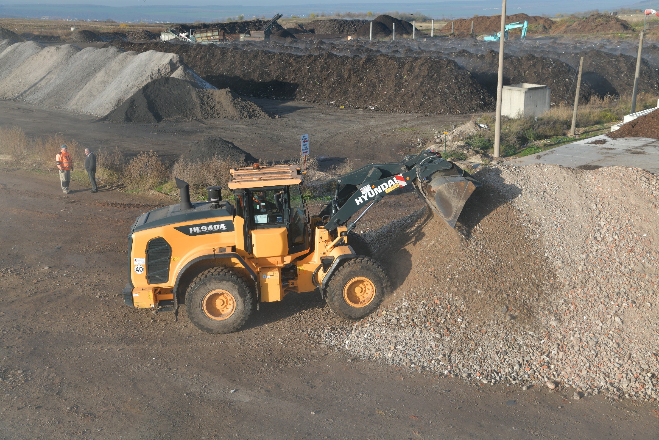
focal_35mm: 44
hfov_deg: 44.5
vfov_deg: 30.5
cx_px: 330
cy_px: 220
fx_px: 805
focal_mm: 44
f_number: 6.3
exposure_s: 1/100
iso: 64
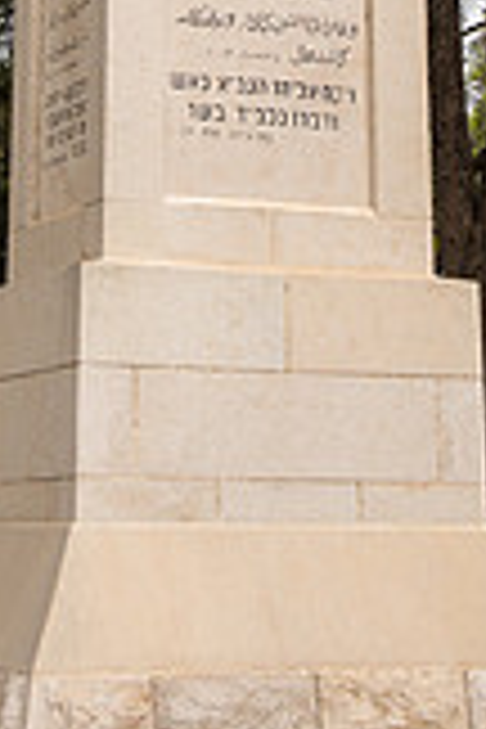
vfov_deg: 17.2
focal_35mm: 111
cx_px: 202
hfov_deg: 12.3
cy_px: -234
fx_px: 2248
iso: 100
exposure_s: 1/500
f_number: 3.5
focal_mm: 40
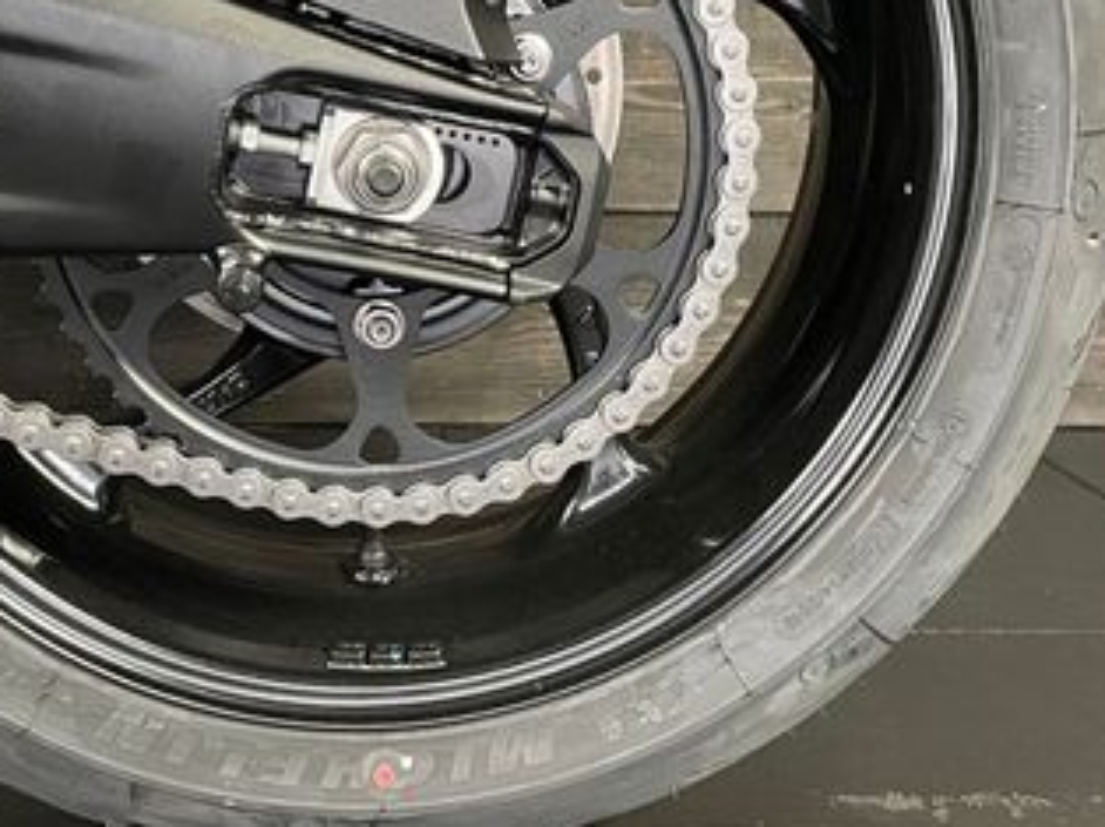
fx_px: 1691
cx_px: 313
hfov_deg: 35.6
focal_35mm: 53
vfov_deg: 26.6
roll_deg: -0.4
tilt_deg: -3.4
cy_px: 81
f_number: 1.6
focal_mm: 4.2
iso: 500
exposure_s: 1/33
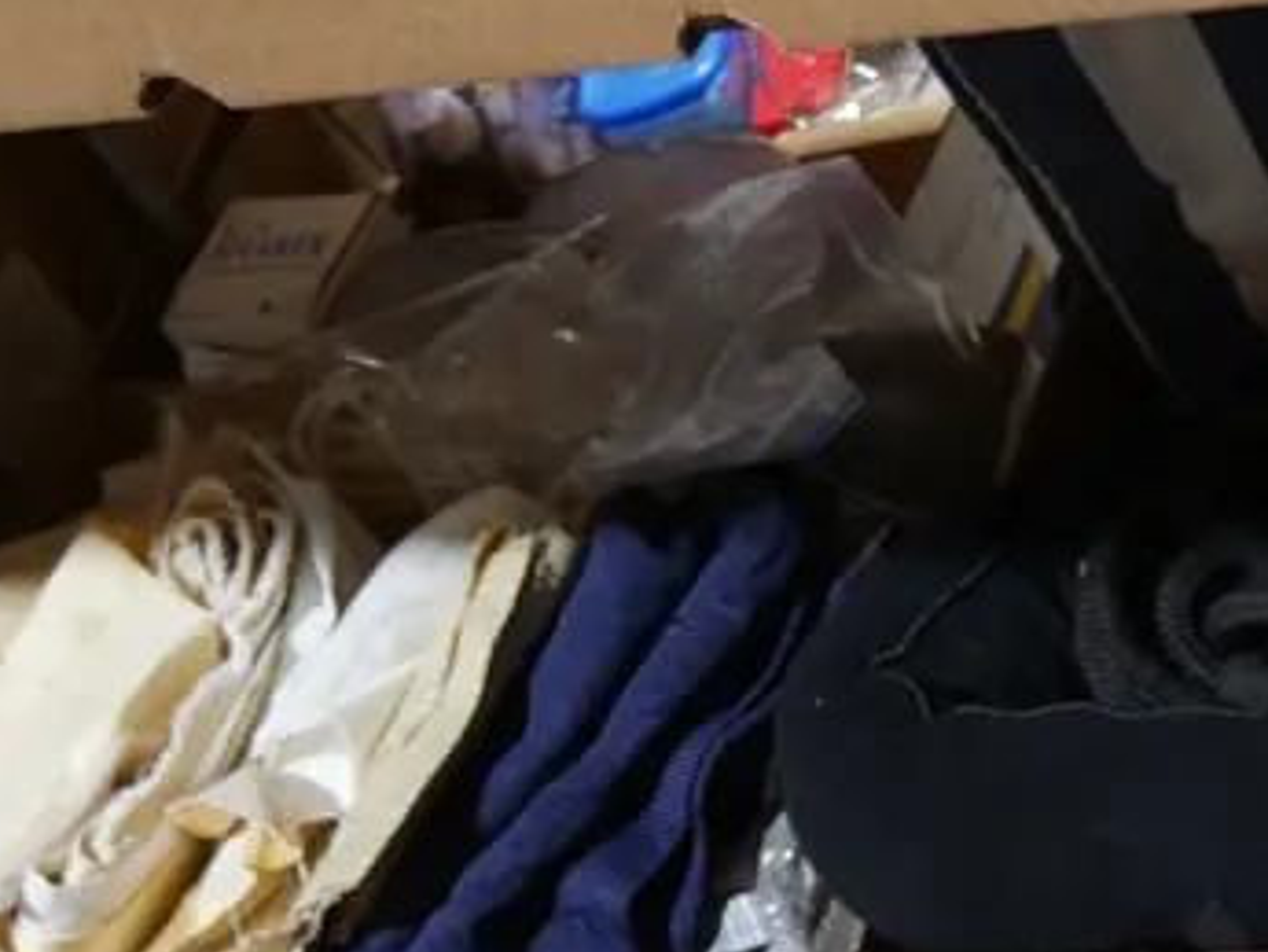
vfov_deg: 16.5
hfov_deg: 20.0
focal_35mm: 89
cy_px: 726
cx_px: 1698
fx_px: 3261
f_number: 3.6
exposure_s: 1/60
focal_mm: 15
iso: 320
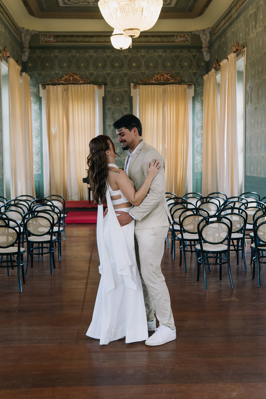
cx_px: 133
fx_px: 499
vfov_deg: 43.6
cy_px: 200
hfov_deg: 29.9
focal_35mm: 45
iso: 500
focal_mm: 30
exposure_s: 1/200
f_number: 2.8
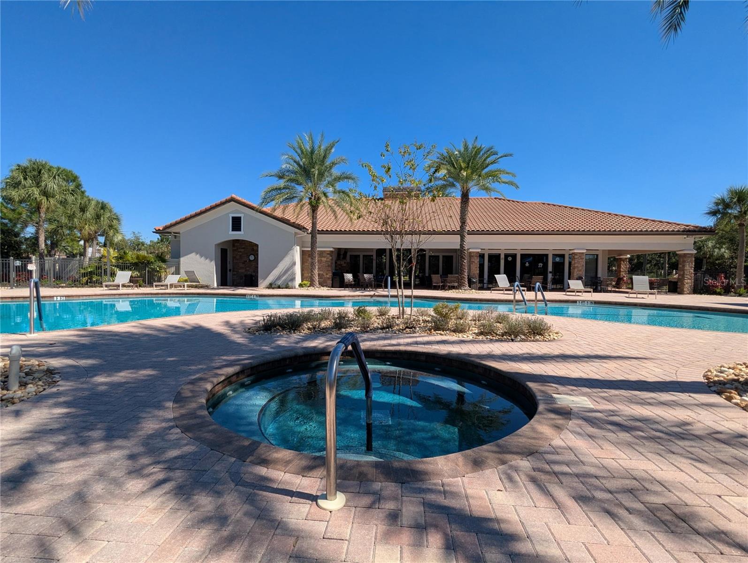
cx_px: 374
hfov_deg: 94.4
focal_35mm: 16
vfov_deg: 78.2
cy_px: 282
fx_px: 346
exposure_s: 1/1575
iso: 48
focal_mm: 2.35
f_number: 2.2
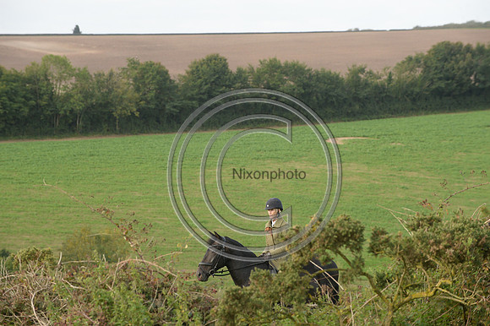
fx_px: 2176
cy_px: 163
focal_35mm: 160
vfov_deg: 8.6
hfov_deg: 12.8
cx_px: 245
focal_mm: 160
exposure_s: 1/1250
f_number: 6.3
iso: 2500
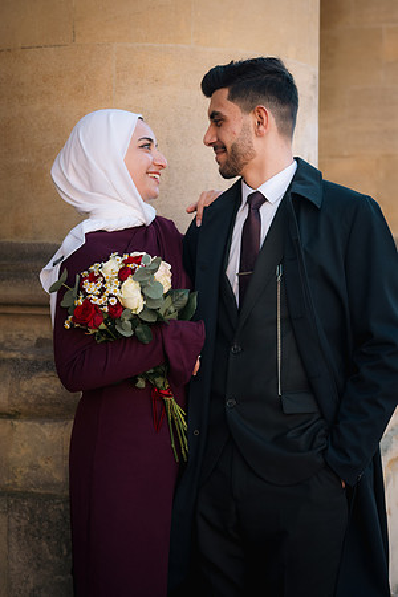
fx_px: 995
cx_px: 199
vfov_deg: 33.4
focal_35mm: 60
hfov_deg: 22.6
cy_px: 298
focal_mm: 40
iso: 200
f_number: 2.8
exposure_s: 1/640
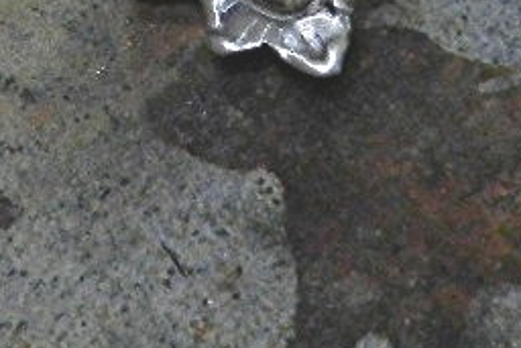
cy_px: -81
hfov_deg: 9.5
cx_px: 28
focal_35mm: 216
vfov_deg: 6.3
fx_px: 3128
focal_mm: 9.3
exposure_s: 1/30
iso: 800
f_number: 7.8
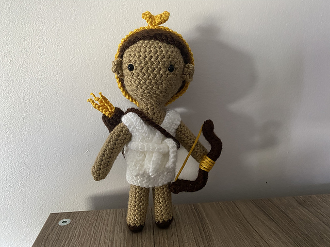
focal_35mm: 26
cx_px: 165
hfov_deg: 67.3
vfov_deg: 53.1
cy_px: 124
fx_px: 248
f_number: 1.8
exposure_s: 1/43
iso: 500
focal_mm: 4.25
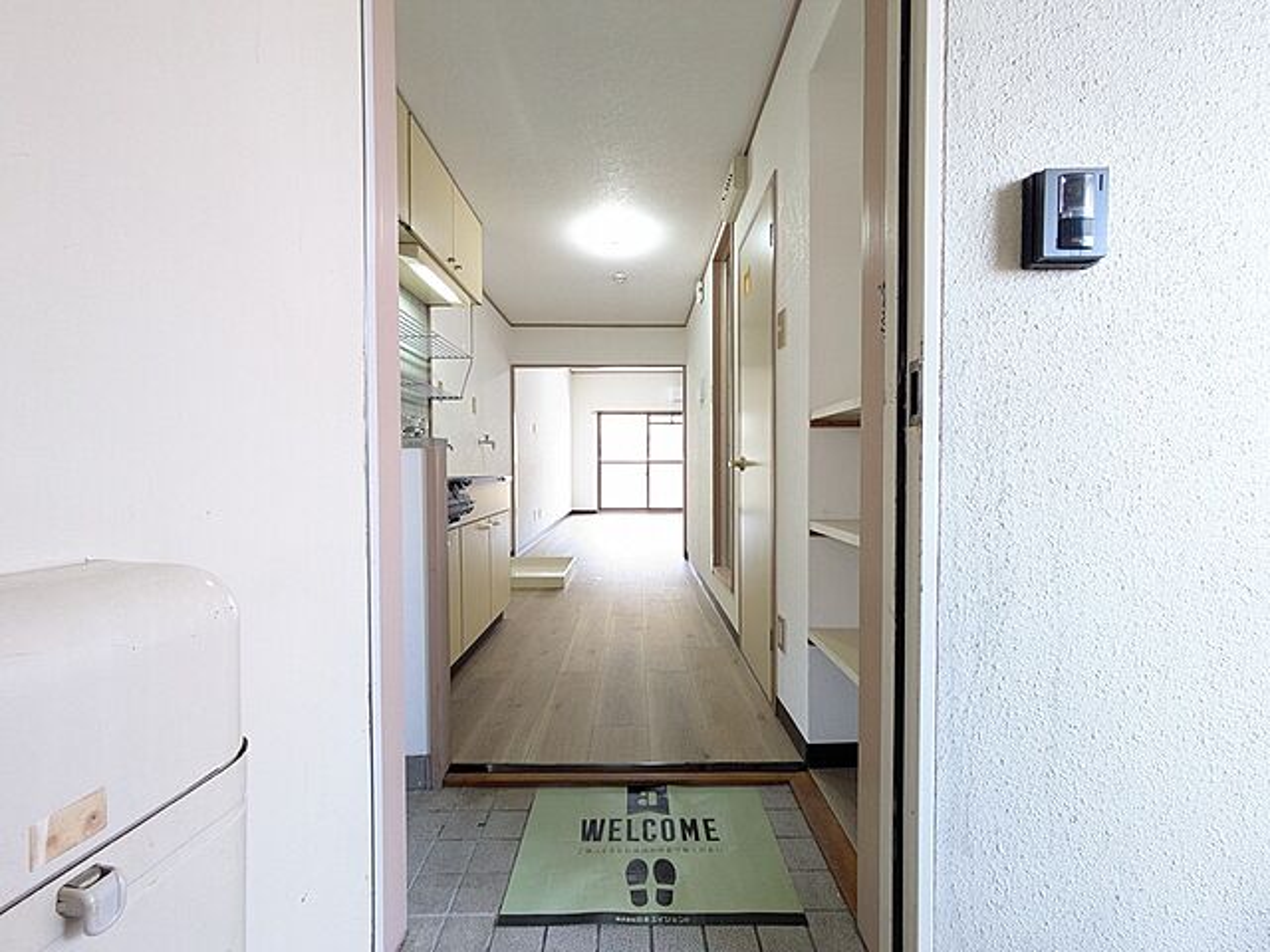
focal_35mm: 14
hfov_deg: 102.1
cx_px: 635
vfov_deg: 85.7
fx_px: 514
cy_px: 476
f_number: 2.2
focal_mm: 1.83
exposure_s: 1/40
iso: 243
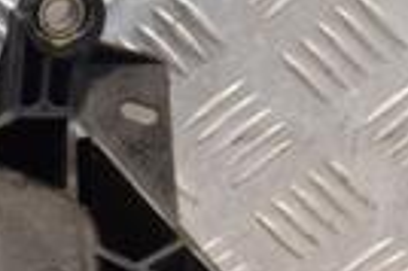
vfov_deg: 5.0
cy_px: 454
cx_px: -326
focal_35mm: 269
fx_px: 3045
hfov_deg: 7.4
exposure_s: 1/125
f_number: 4.8
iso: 800
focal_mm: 40
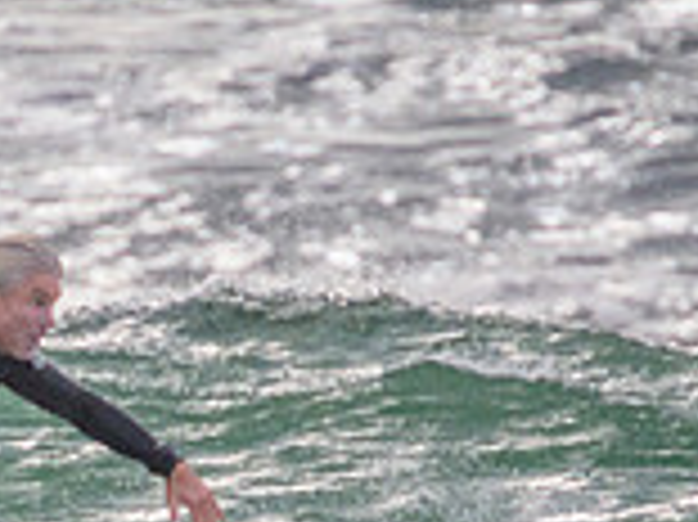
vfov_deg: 0.5
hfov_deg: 0.6
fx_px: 64697
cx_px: -63
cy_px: 686
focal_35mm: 3211
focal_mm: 800
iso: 1600
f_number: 11
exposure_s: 1/2000
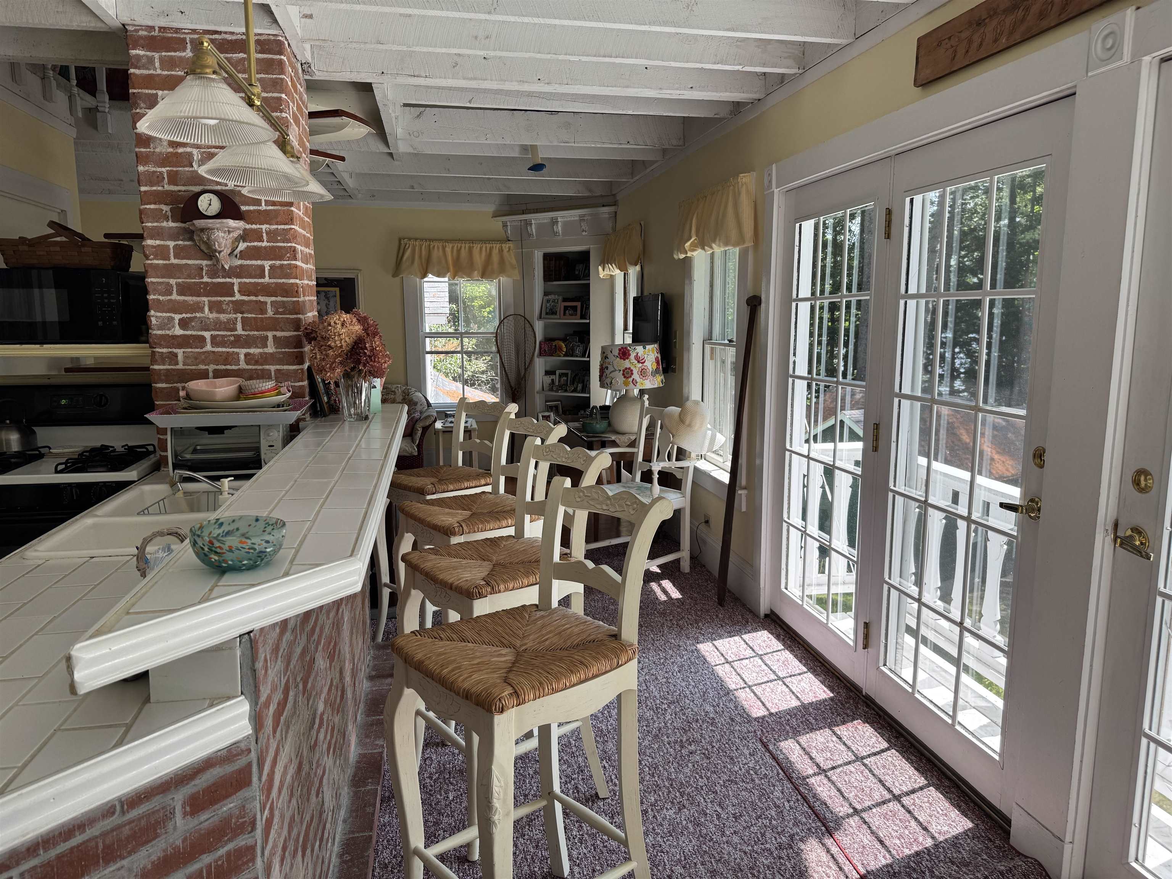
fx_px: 813
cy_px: 440
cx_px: 586
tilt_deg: -9.5
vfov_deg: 56.8
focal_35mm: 24
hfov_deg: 71.6
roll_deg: -0.2
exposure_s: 1/358
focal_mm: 6.76
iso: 80
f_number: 1.78
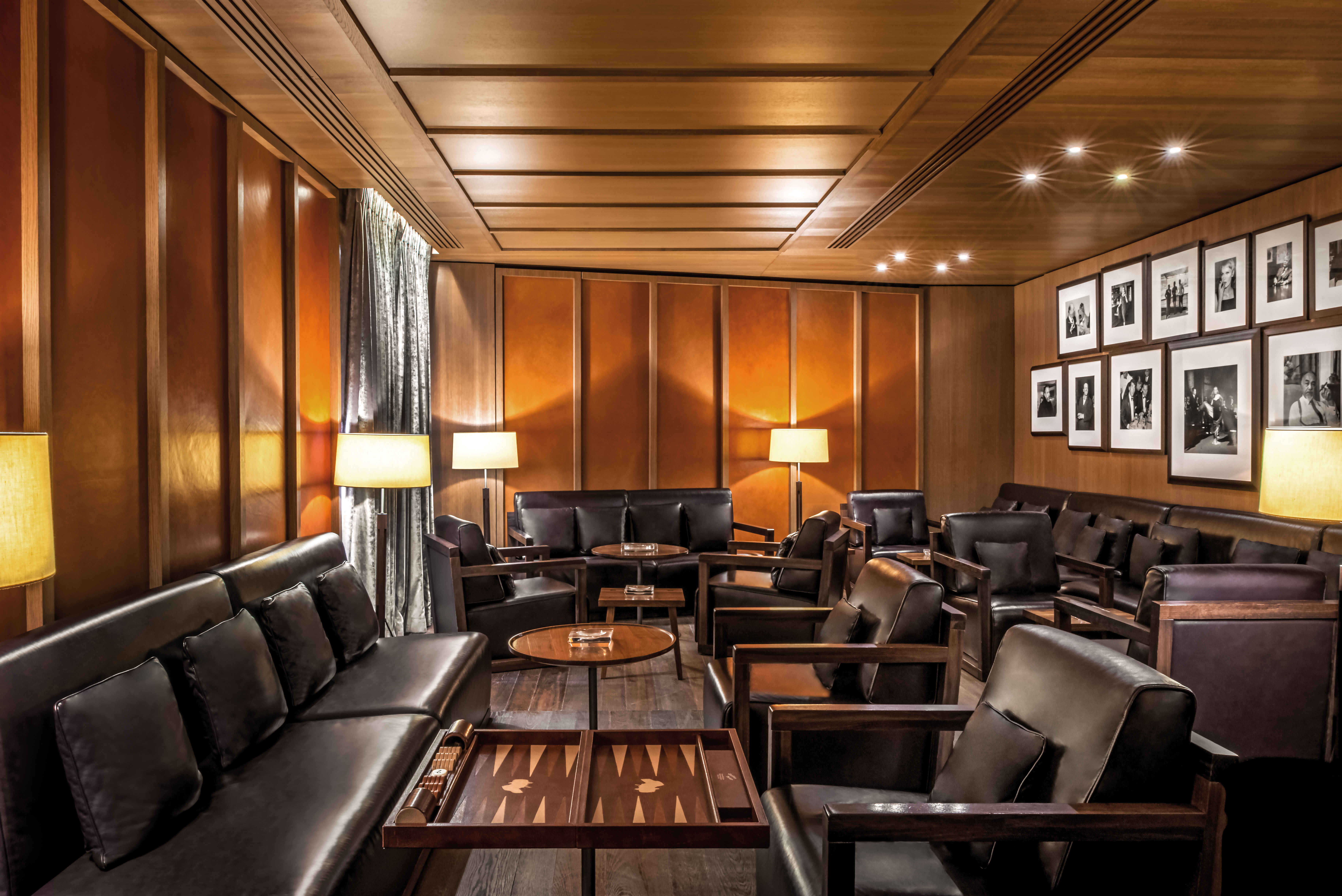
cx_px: 671
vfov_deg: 53.2
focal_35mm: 24
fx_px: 895
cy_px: 448
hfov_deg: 73.7
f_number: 27
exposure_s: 6
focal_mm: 24
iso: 400
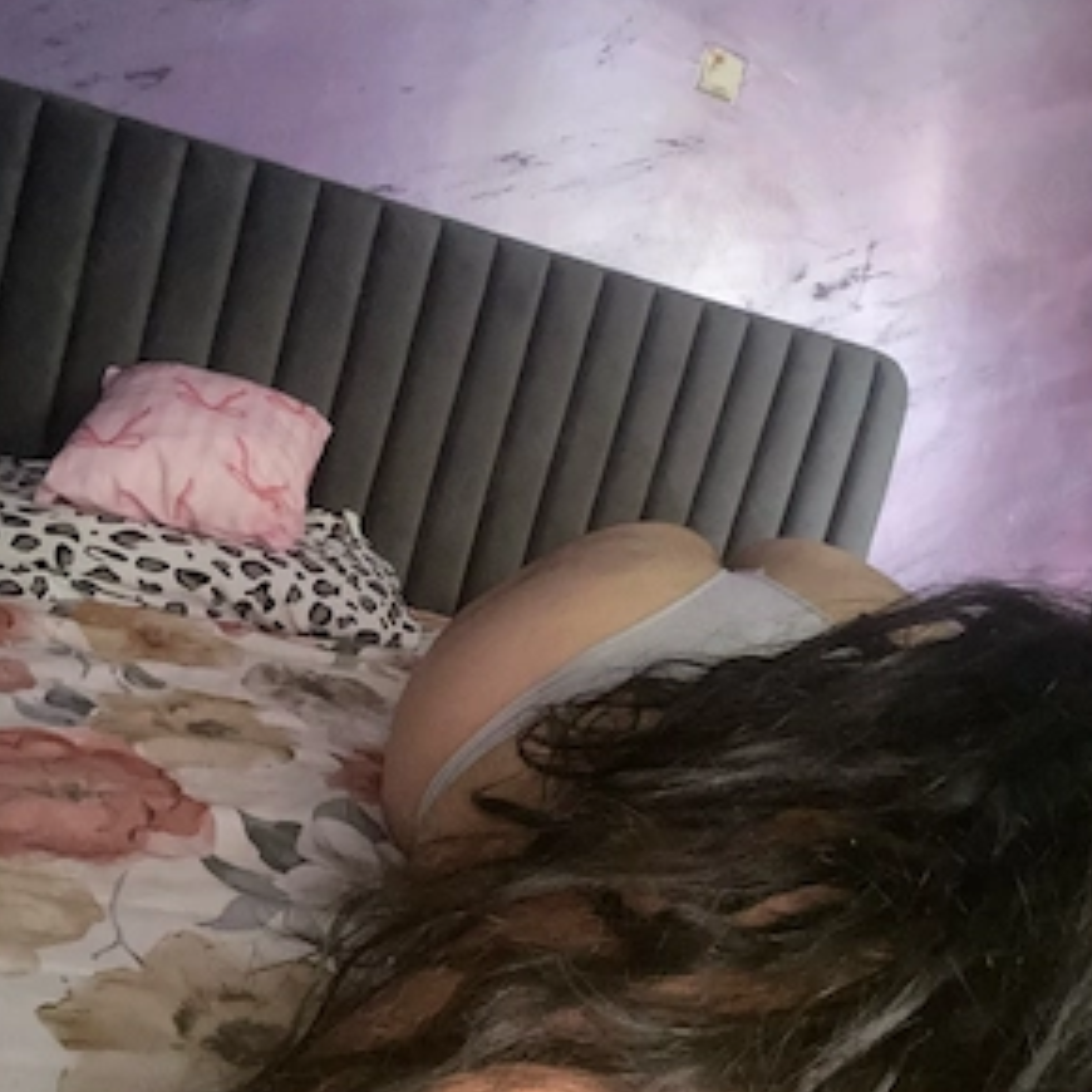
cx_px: 538
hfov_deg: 57.3
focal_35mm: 28
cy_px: 546
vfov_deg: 57.3
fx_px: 999
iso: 800
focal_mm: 2.71
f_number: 2.2
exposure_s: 1/16
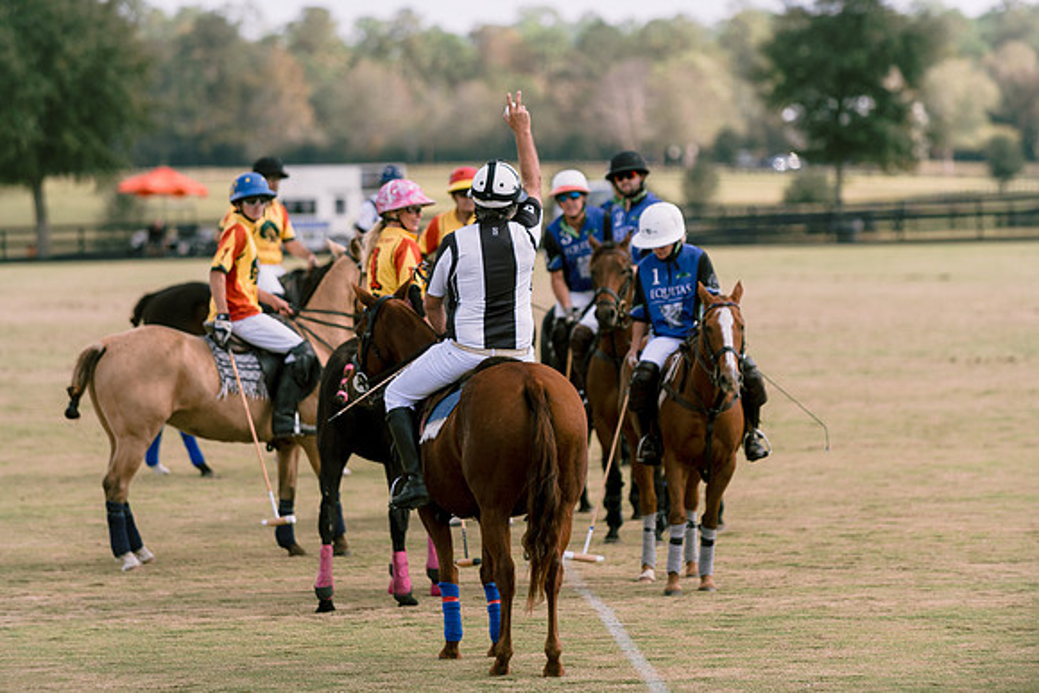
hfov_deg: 13.7
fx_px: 4330
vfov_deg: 9.2
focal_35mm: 150
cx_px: 520
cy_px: 346
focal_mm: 150
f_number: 3.5
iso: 200
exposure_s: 1/2000
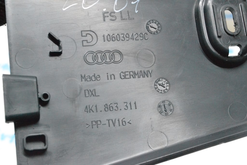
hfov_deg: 24.6
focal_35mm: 82
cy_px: 82
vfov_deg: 16.6
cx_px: 124
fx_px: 566
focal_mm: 55
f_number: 10
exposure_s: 1/125
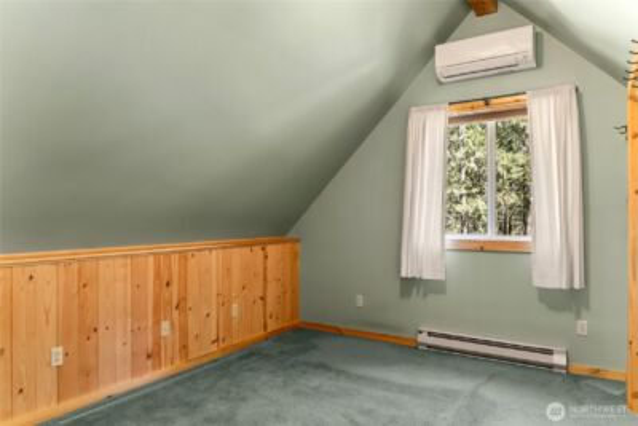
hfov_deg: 73.7
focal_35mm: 24
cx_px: 319
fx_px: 425
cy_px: 213
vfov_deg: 53.2
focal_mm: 24
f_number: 2.8
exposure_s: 1/15
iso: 400
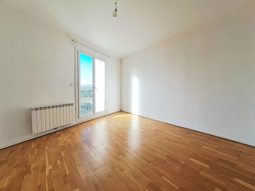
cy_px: 96
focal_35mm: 13
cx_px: 128
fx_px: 96
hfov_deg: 106.2
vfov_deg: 89.9
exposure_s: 1/294
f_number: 2.2
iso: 40
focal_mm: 1.42
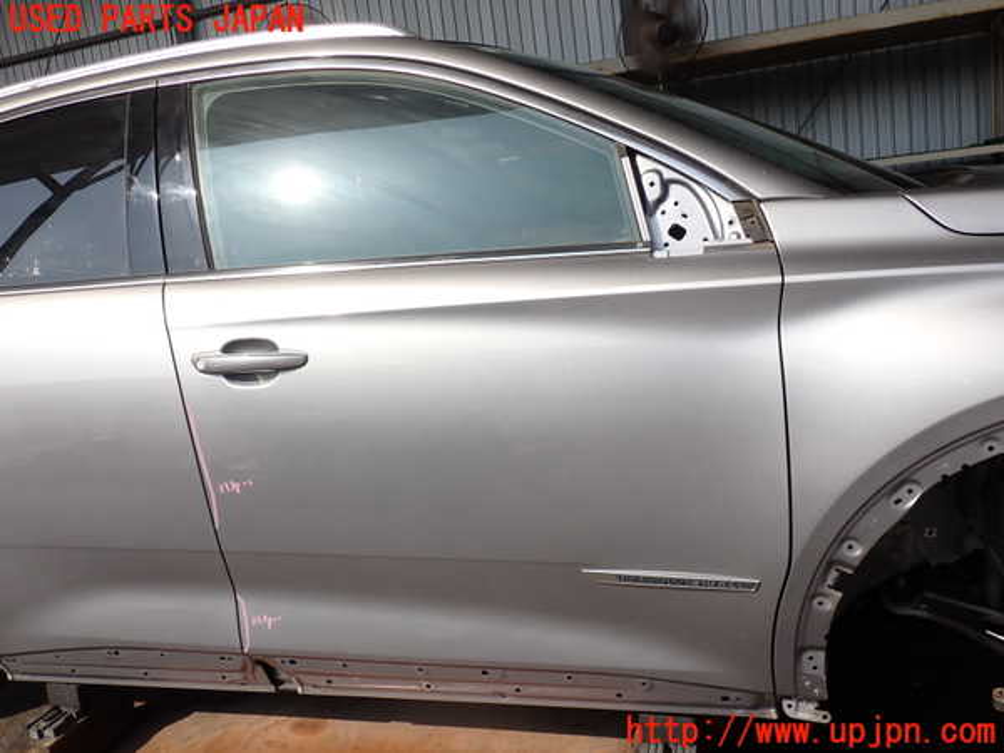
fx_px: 870
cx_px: 502
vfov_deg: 46.8
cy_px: 376
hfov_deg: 60.0
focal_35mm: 30
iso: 100
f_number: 9
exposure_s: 1/160
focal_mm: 5.4
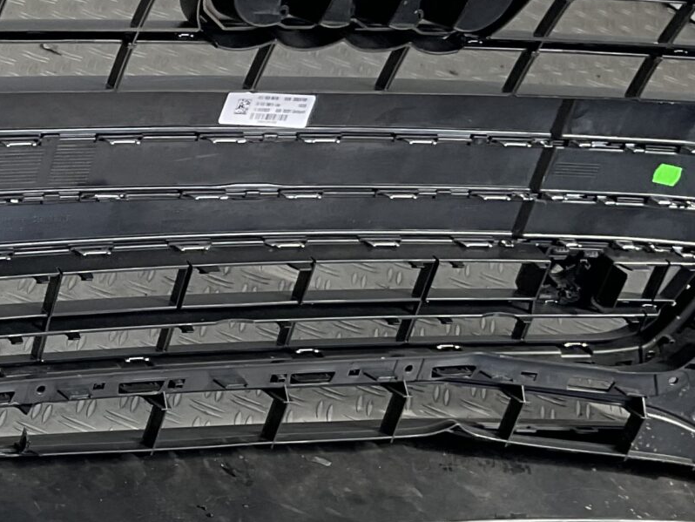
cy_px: 412
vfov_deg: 15.8
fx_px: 1868
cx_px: -322
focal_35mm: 93
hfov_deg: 18.8
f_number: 1.8
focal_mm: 3
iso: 16
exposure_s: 1/248
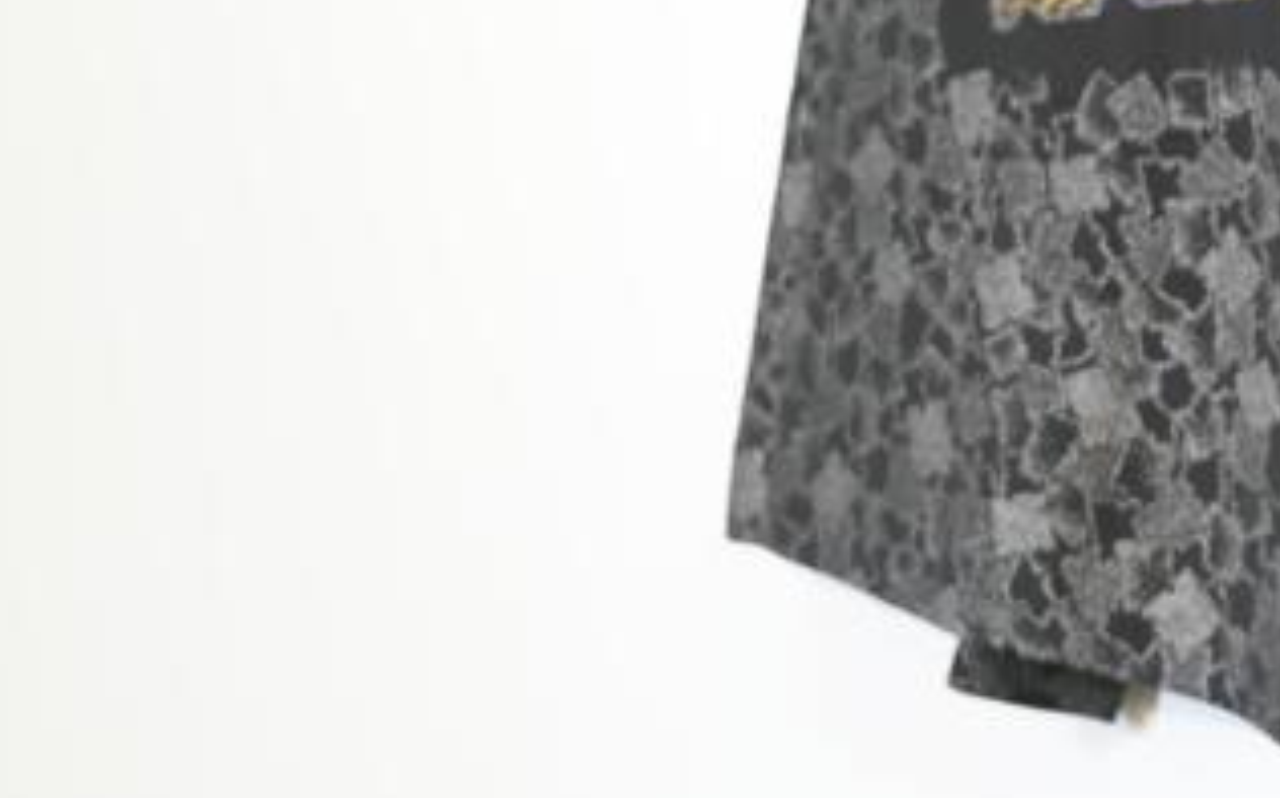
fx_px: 5612
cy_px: -399
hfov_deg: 12.6
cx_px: 1620
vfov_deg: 8.0
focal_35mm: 161
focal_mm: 46
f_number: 4
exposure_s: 1/50
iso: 1250
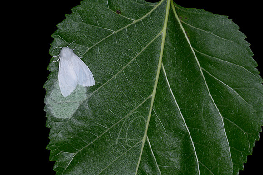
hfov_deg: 10.1
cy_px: 89
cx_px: 91
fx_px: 1483
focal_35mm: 203
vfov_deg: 6.8
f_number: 14
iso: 64
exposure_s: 1/250
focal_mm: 105
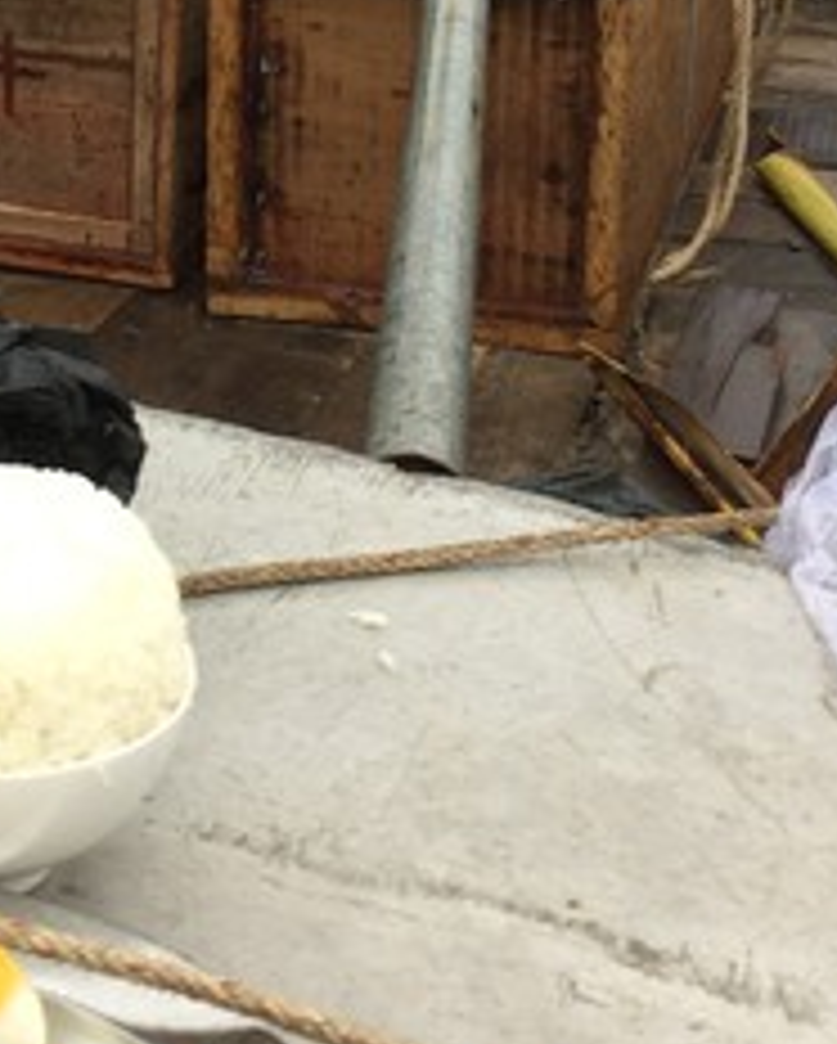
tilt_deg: -15.2
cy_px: 36
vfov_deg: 23.5
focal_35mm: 78
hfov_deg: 19.5
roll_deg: -2.7
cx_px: 212
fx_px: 2412
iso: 32
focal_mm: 4.15
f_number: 2.2
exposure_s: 1/122
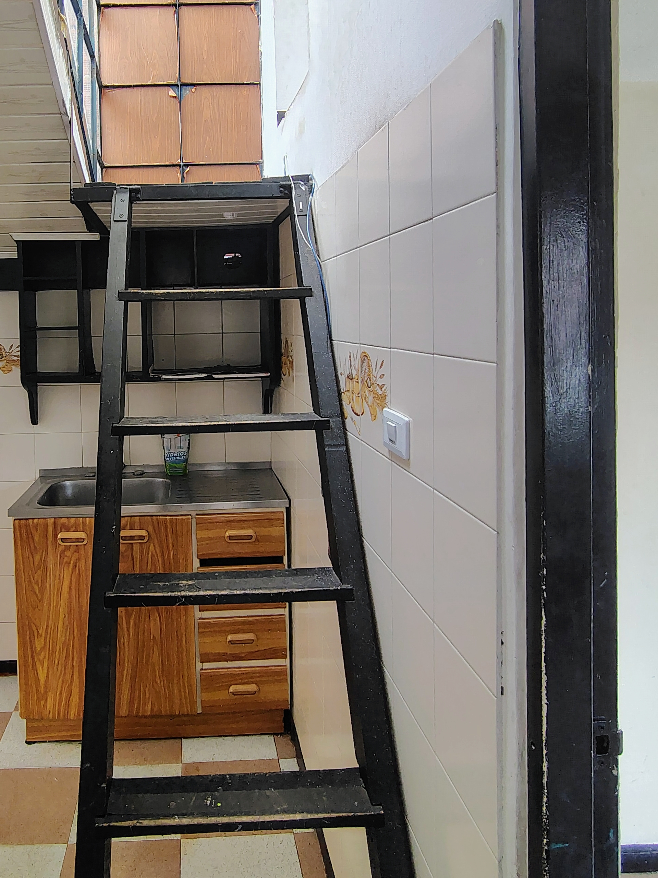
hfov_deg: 51.5
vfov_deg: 66.5
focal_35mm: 26
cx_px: 193
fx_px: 659
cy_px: 339
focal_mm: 2.13
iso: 276
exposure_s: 1/60
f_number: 2.2
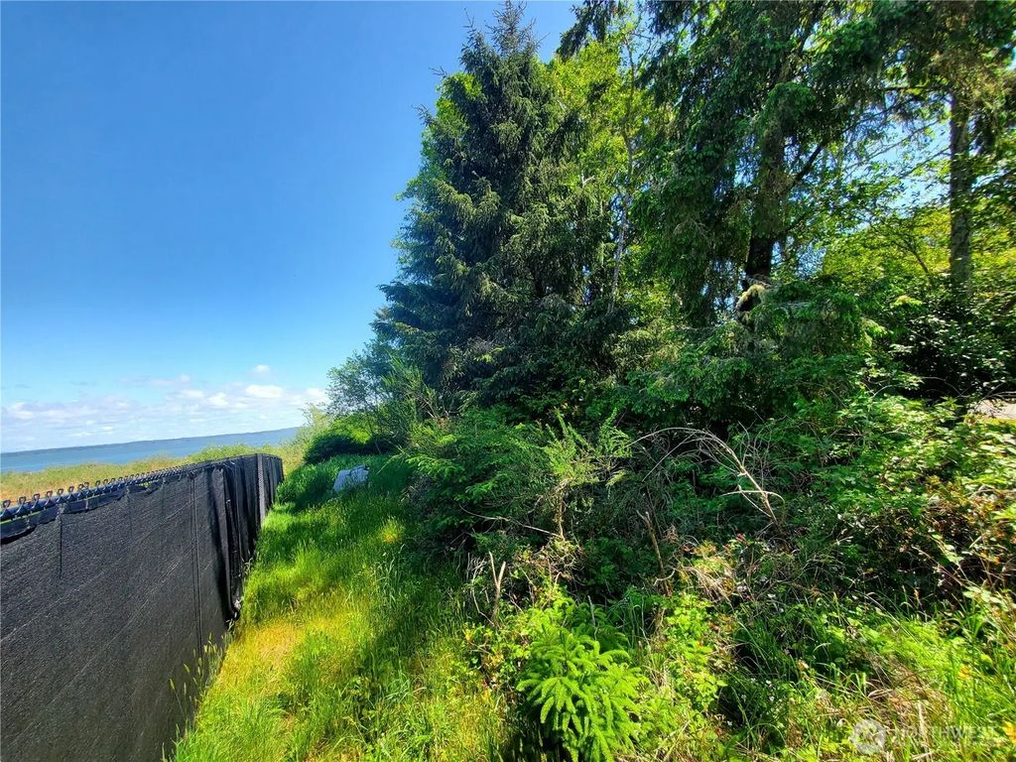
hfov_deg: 106.2
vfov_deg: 89.9
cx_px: 508
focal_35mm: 13
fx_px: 382
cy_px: 381
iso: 50
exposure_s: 1/500
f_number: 2.2
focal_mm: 1.8
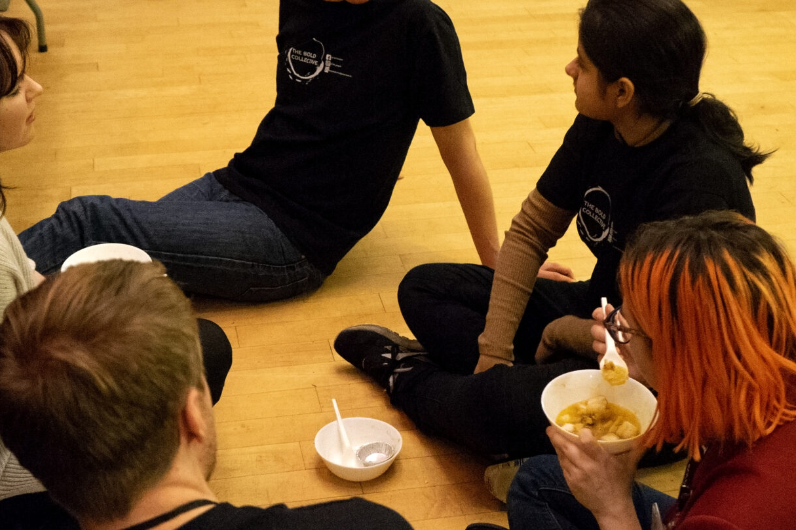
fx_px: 1304
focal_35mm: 59
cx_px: 392
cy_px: 219
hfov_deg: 33.9
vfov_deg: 23.0
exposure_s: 1/100
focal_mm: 28
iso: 6400
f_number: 3.5
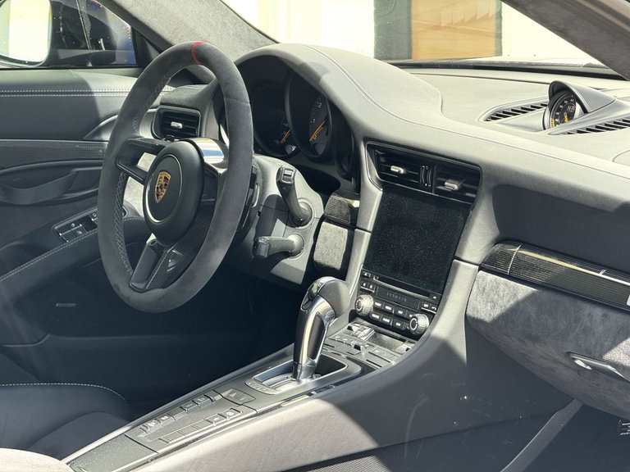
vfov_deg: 12.3
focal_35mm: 120
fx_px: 2184
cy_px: 236
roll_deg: -0.1
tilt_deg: -9.9
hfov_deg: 16.4
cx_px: 315
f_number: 2.8
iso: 80
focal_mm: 15.66
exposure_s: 1/99
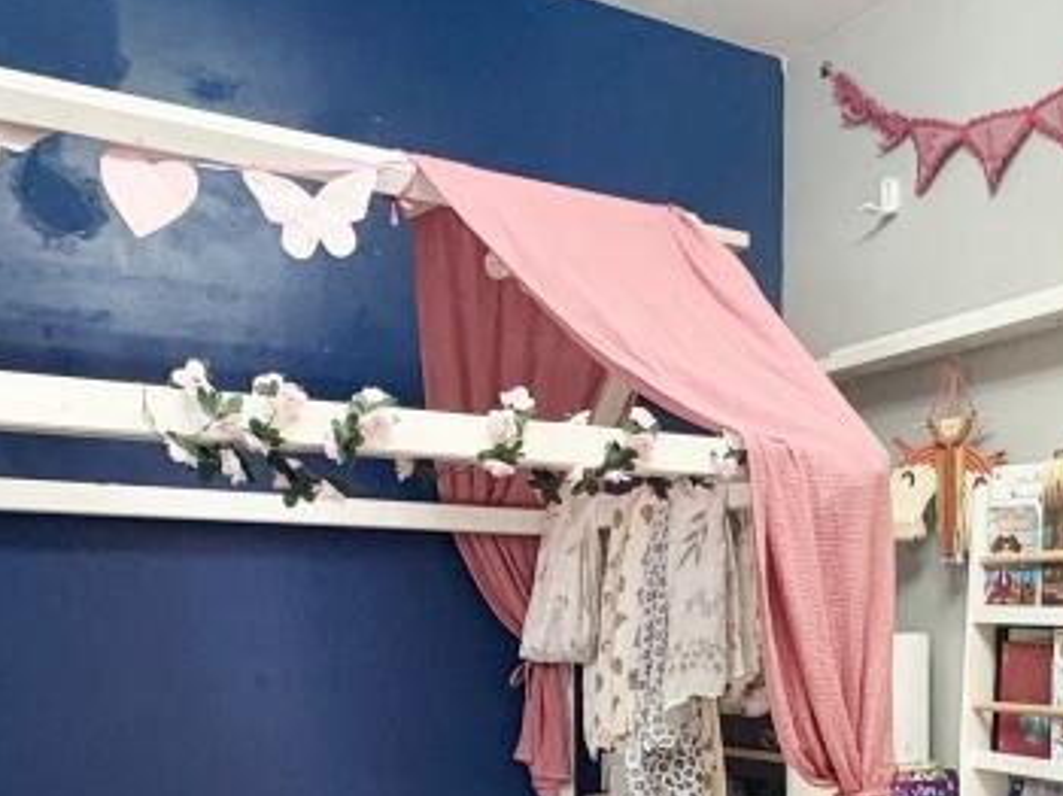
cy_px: 668
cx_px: 620
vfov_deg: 33.8
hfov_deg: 45.6
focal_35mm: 41
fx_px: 1258
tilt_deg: -1.0
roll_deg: +0.6
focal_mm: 2.22
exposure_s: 1/60
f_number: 2.2
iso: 500
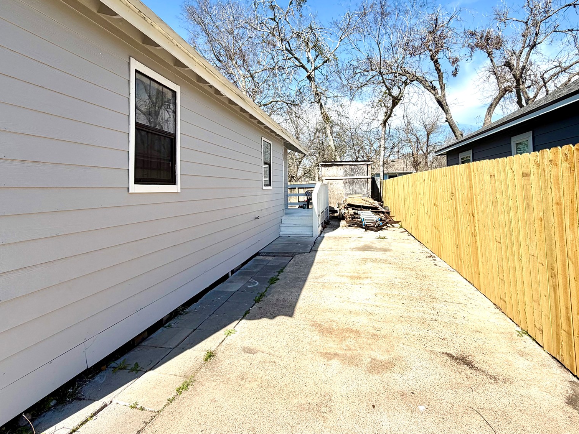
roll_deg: +2.0
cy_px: 176
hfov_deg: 84.7
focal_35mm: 19
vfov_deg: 68.1
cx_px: 293
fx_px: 318
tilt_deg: +2.1
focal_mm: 2.22
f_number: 2.2
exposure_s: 1/985
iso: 20
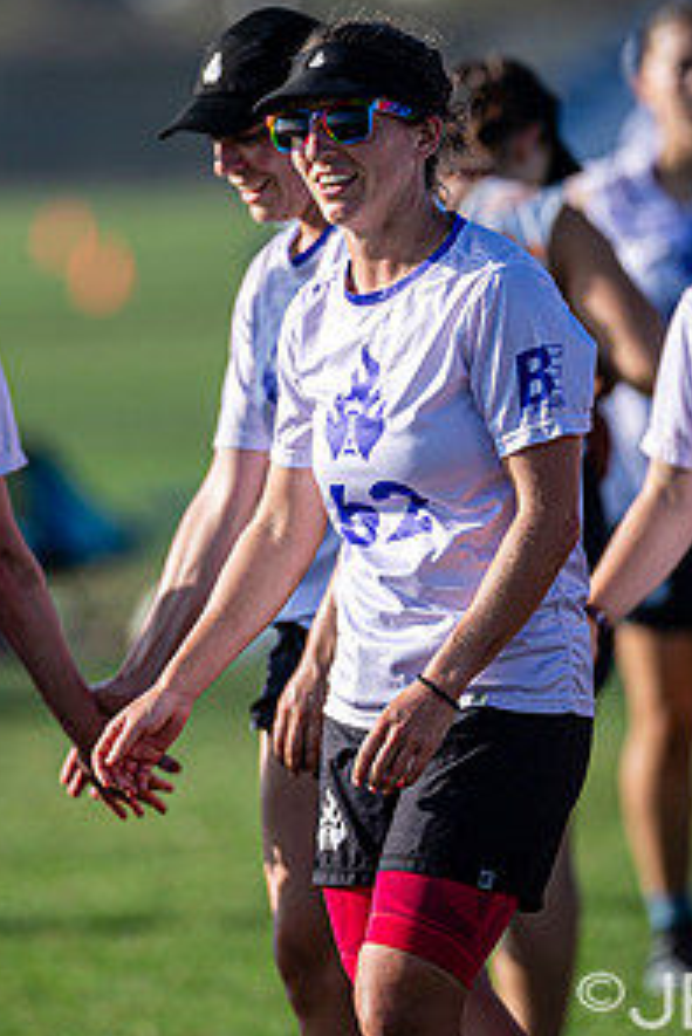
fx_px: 16990
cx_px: 344
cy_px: 465
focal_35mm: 590
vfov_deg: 3.5
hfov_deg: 2.3
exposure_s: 1/2500
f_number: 3.2
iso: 140
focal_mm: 300
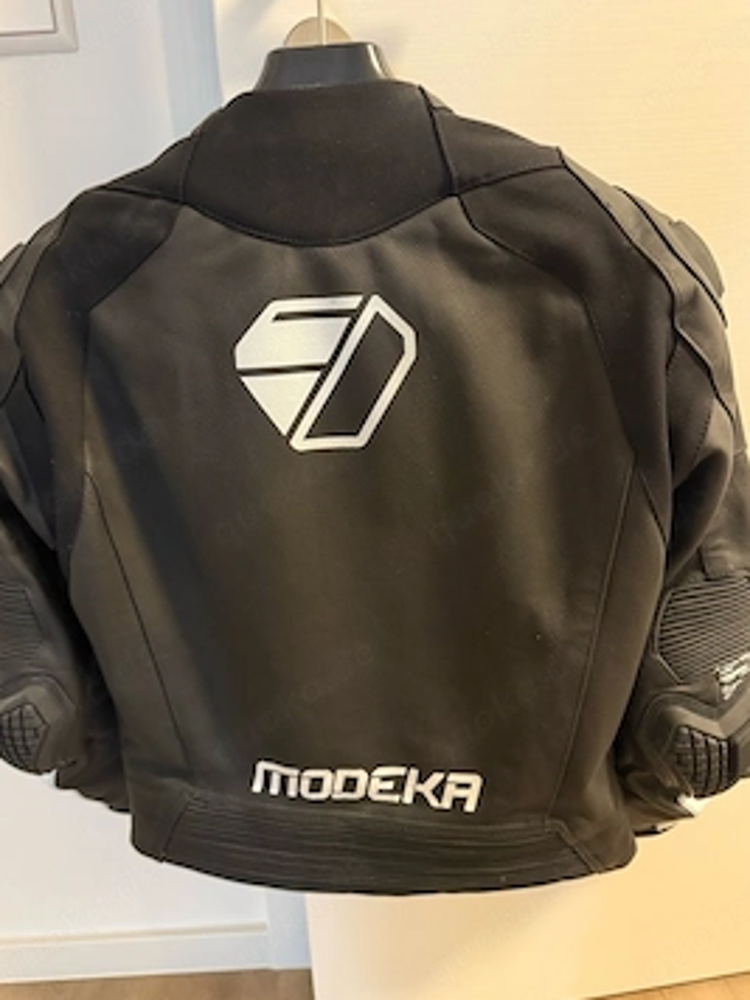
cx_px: 354
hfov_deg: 51.3
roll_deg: +2.7
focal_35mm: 27
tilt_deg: -21.5
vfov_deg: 65.3
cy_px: 514
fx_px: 780
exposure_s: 1/33
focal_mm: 6.76
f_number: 1.78
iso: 800
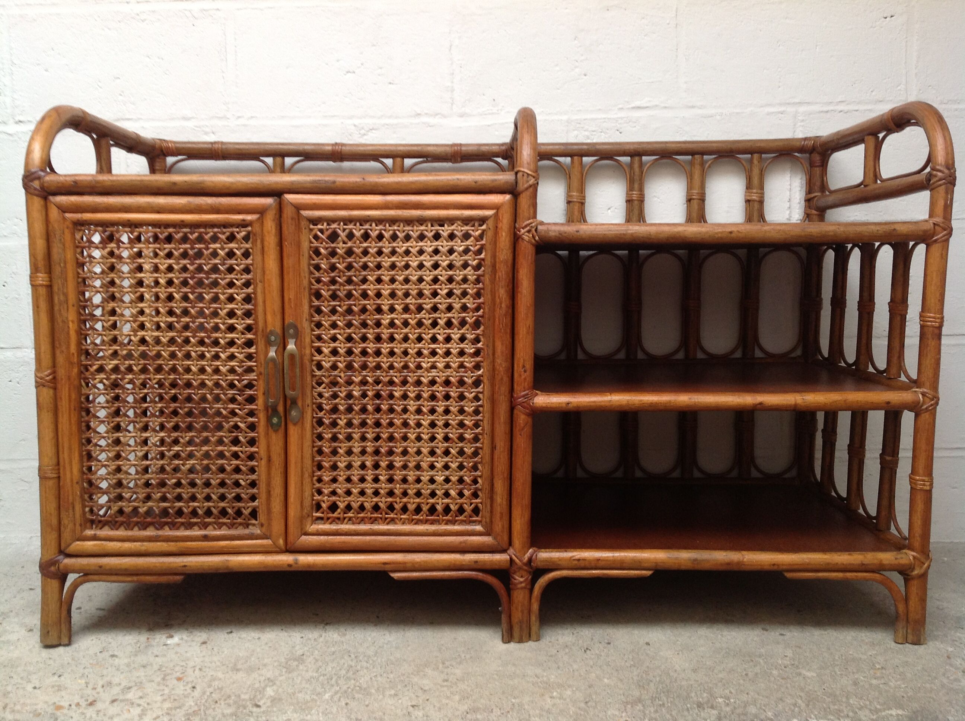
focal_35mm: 35
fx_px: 974
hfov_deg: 52.7
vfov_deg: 40.6
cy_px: 360
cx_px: 482
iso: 100
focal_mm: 4.28
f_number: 2.4
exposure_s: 1/15
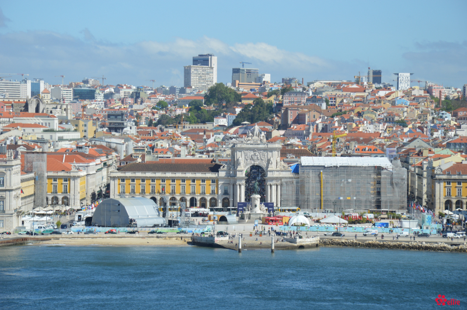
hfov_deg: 13.1
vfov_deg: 8.7
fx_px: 2041
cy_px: 155
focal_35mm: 158
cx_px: 234
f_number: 9
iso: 100
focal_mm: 105
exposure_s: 1/320
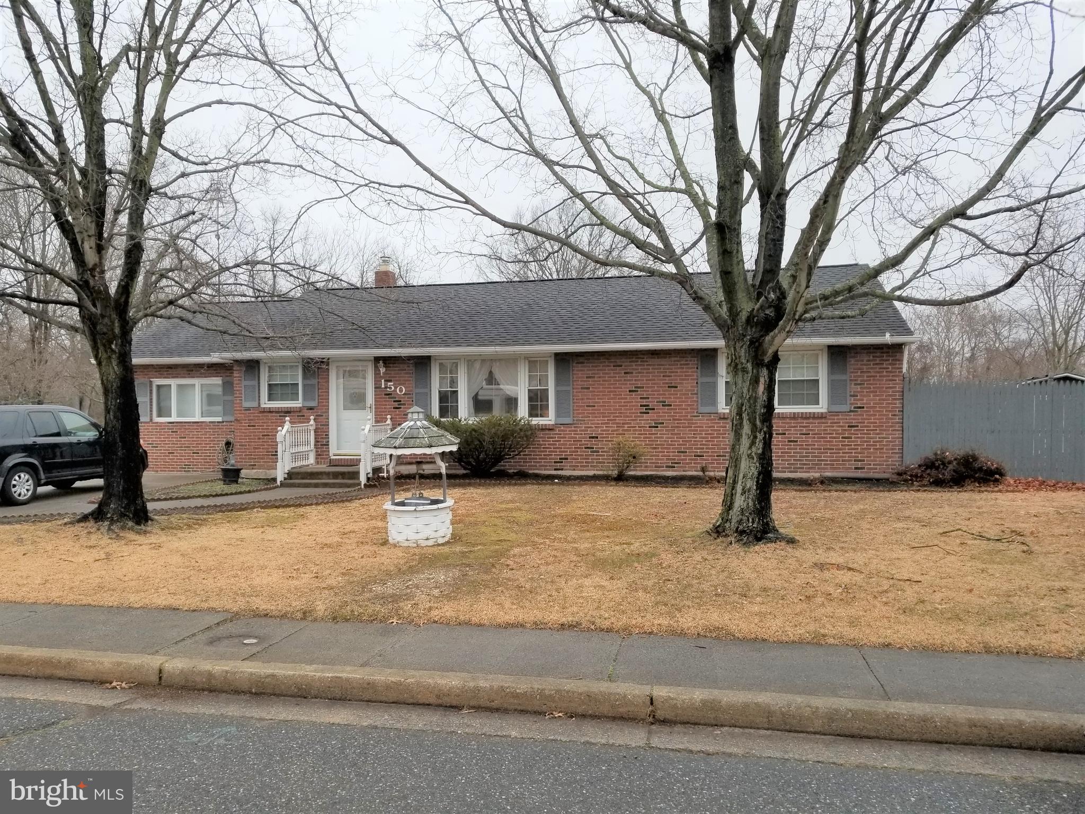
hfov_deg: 67.3
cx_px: 542
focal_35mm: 26
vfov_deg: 53.1
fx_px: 815
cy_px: 407
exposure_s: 1/60
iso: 80
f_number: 1.7
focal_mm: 4.25
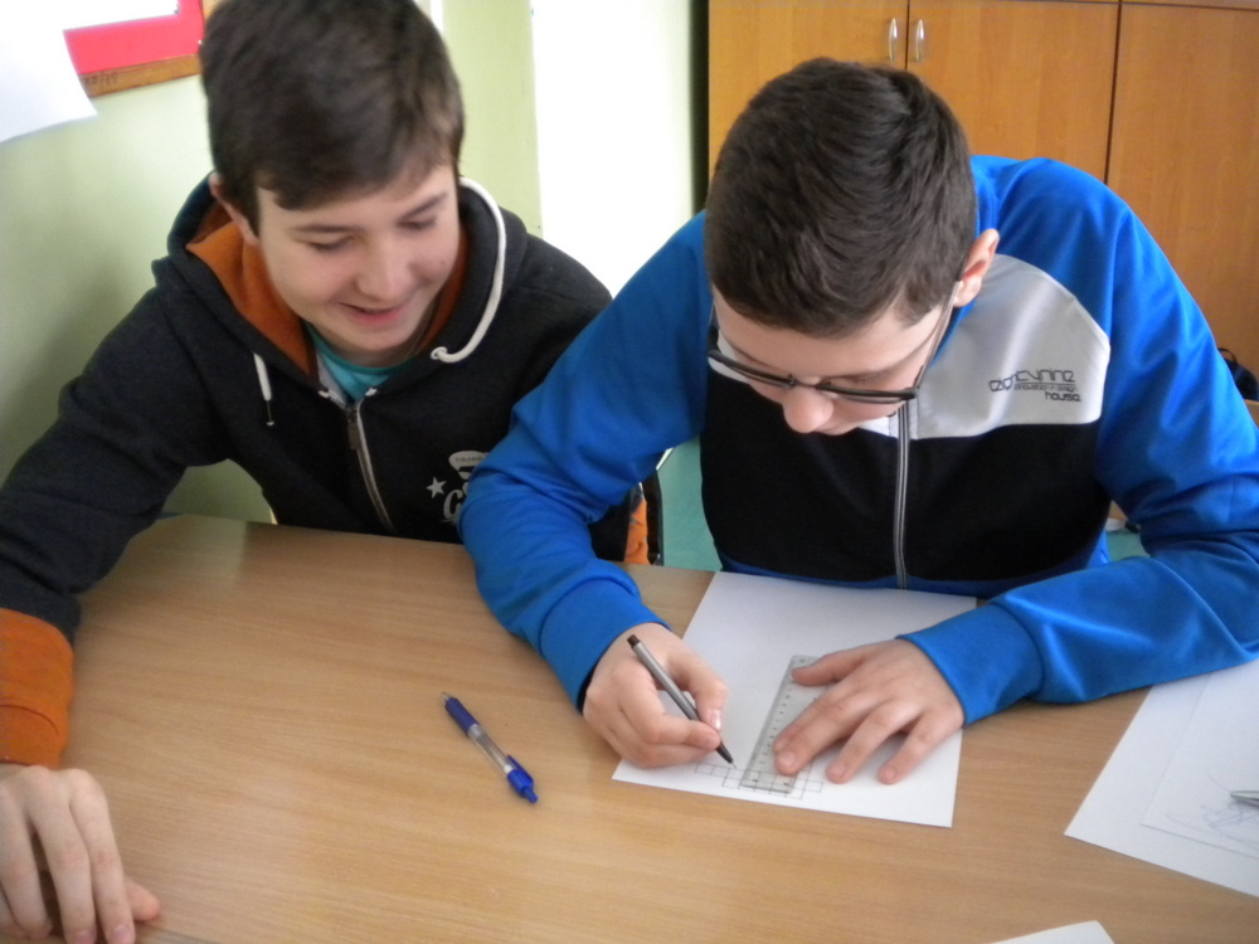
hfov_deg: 52.6
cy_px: 472
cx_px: 630
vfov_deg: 40.7
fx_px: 1273
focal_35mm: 35
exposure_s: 1/24.8
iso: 400
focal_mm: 6.3
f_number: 3.1
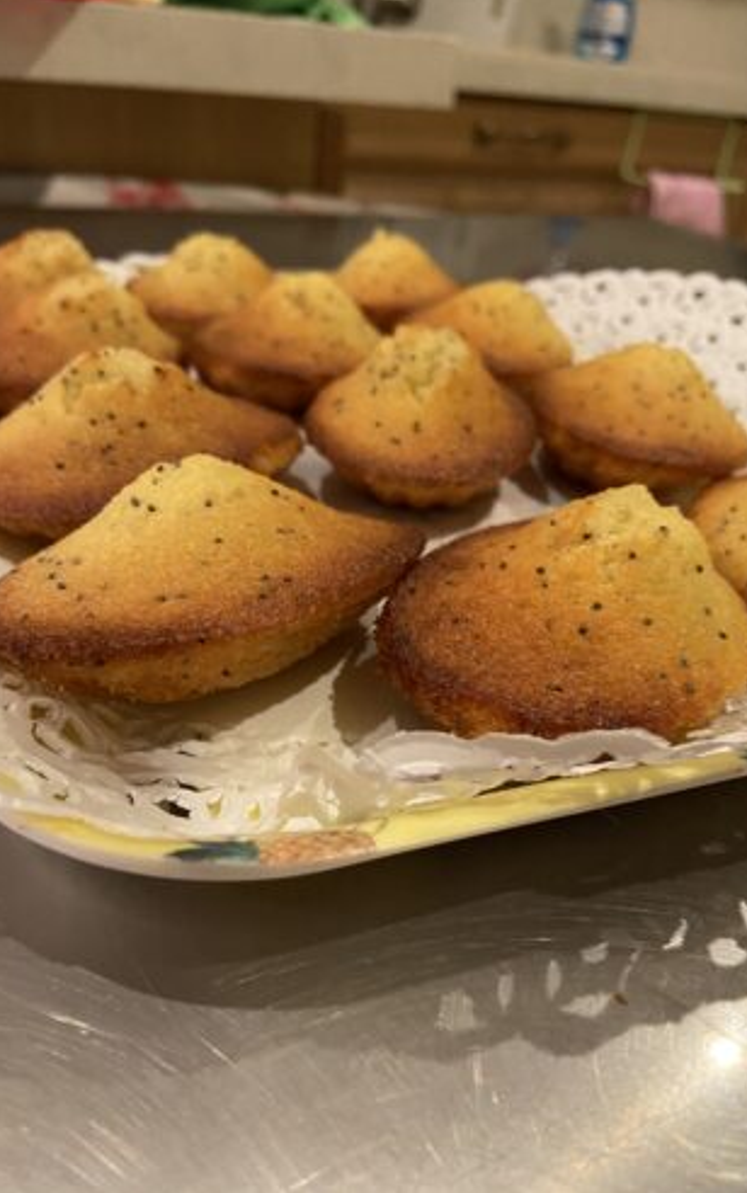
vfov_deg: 66.4
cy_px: 589
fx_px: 911
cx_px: 326
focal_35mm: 28
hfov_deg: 44.5
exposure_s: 1/33
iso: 500
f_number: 1.8
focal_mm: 4.25
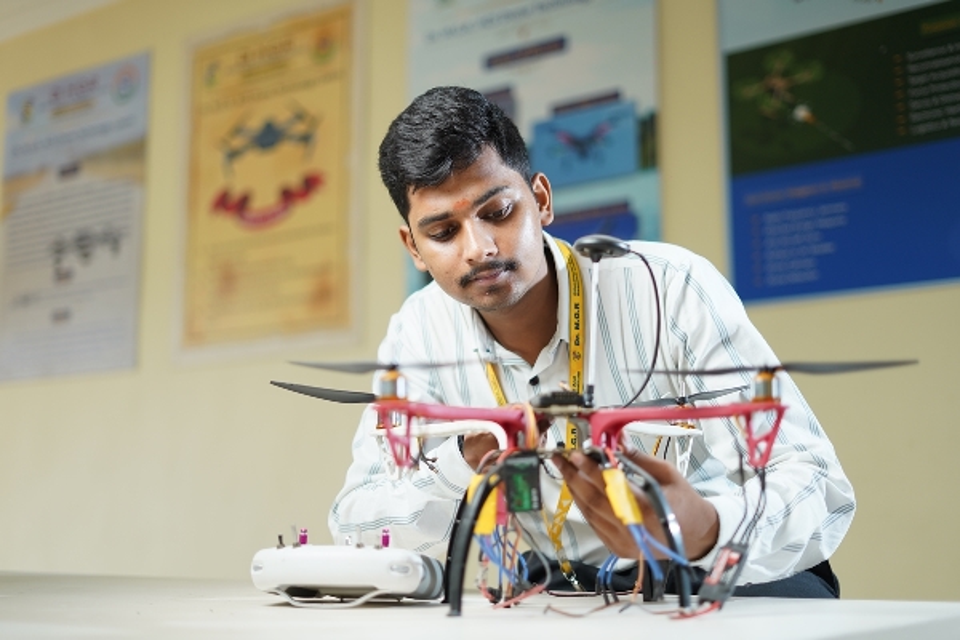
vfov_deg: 27.0
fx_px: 1333
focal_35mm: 50
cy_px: 320
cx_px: 480
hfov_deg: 39.6
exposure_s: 1/200
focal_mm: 50
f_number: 1.8
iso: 100
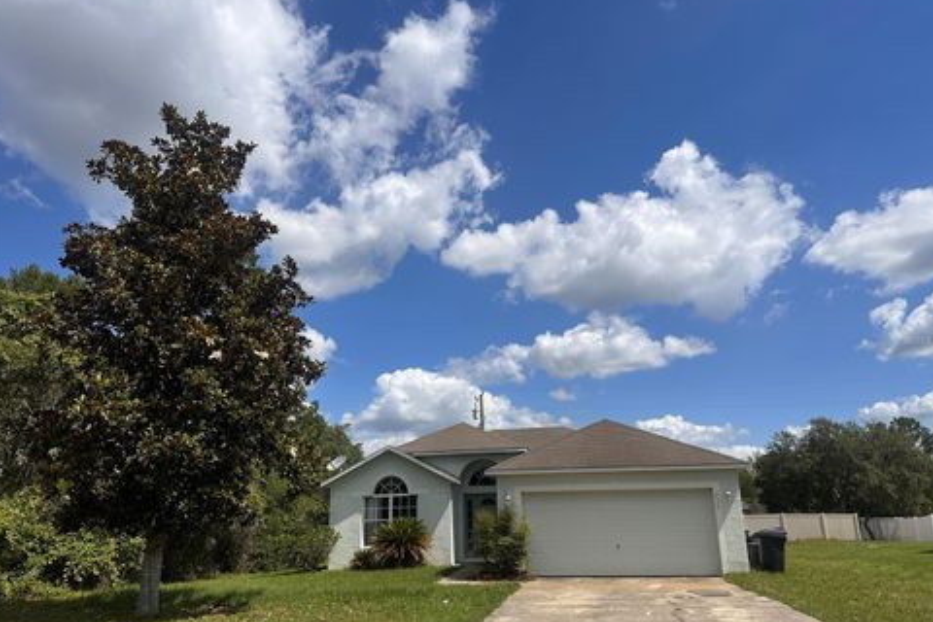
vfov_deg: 49.5
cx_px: 472
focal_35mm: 26
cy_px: 339
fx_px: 674
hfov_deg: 69.4
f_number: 1.78
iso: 80
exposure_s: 1/8929
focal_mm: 6.86
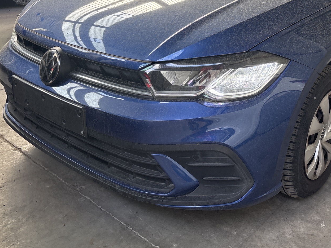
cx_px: 232
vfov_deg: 35.1
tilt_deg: -17.1
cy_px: 59
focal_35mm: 40
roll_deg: -2.9
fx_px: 382
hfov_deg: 45.8
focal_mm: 5.96
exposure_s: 1/135
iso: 64
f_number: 1.6
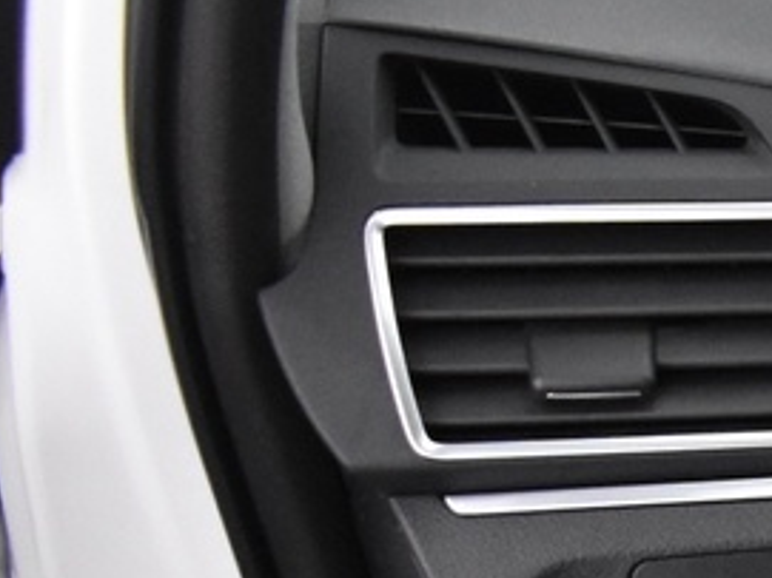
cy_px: 1011
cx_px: 2194
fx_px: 3455
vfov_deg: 9.2
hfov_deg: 10.0
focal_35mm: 155
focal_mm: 18
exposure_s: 1/30
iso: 2200
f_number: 3.5
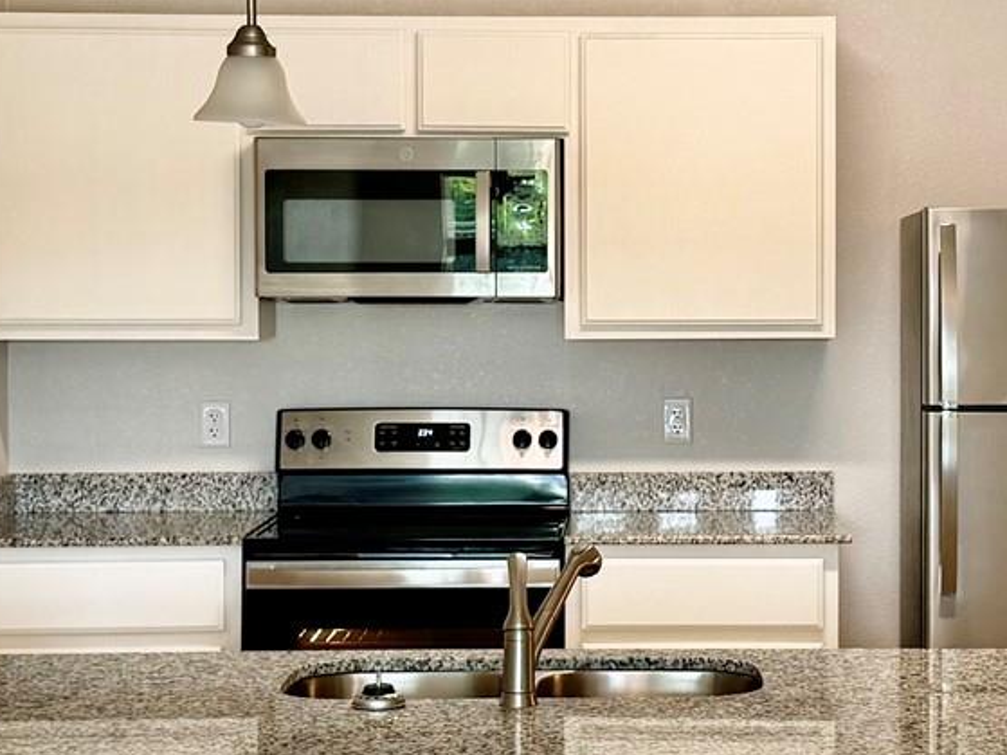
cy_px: 303
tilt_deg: -0.7
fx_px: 2559
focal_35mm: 88
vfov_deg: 16.8
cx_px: 722
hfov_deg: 22.1
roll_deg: -0.2
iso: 100
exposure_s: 1/120
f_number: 1.78
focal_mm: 6.76
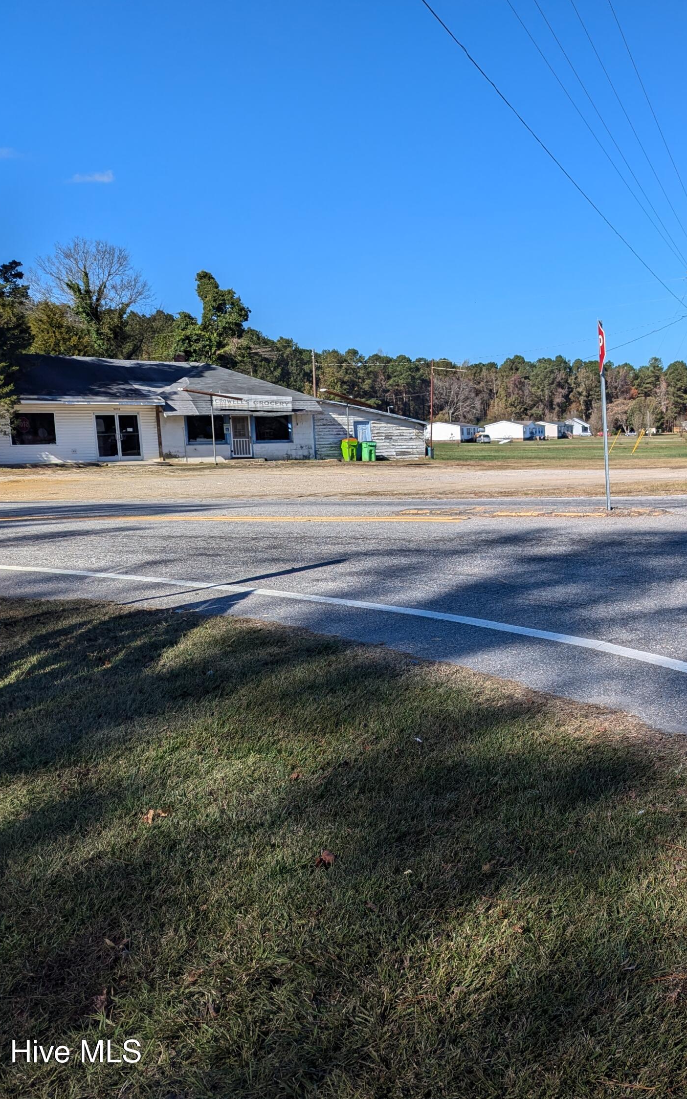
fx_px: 1019
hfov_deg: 34.8
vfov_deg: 56.7
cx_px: 641
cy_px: 550
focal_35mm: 34
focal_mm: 6.81
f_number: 1.85
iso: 43
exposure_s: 1/1984
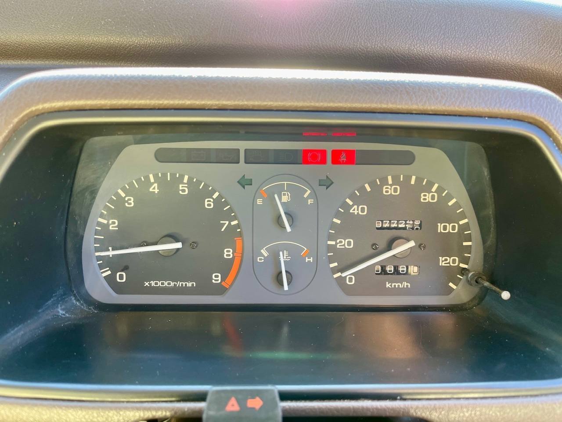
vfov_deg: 54.9
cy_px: 211
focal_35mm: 25
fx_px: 406
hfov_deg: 69.4
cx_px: 281
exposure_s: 1/121
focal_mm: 5.1
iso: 125
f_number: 1.6
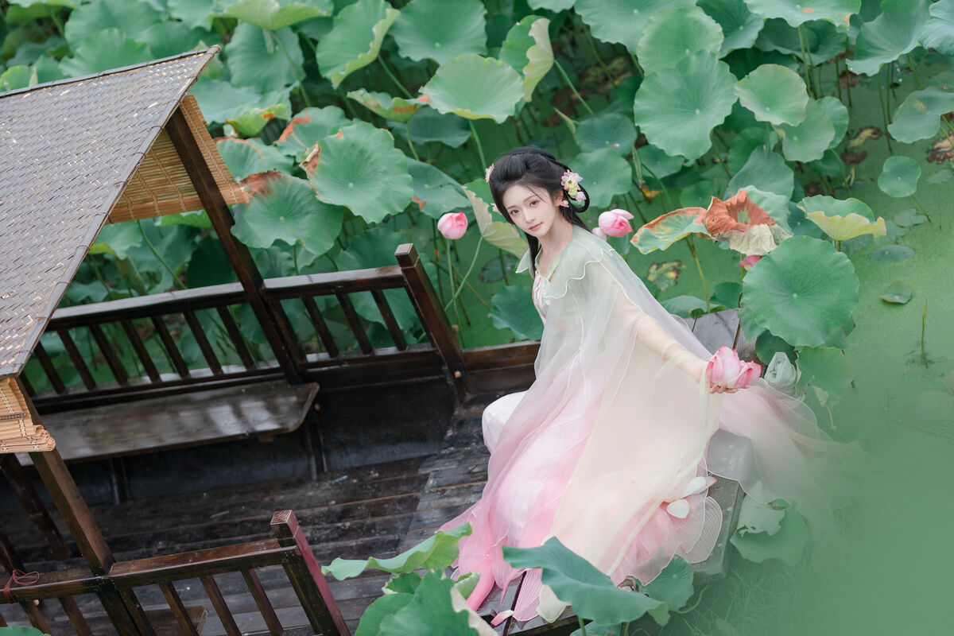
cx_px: 477
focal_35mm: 85
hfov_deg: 23.9
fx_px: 2252
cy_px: 318
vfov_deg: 16.1
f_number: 1.8
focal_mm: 85
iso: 250
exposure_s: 1/2500
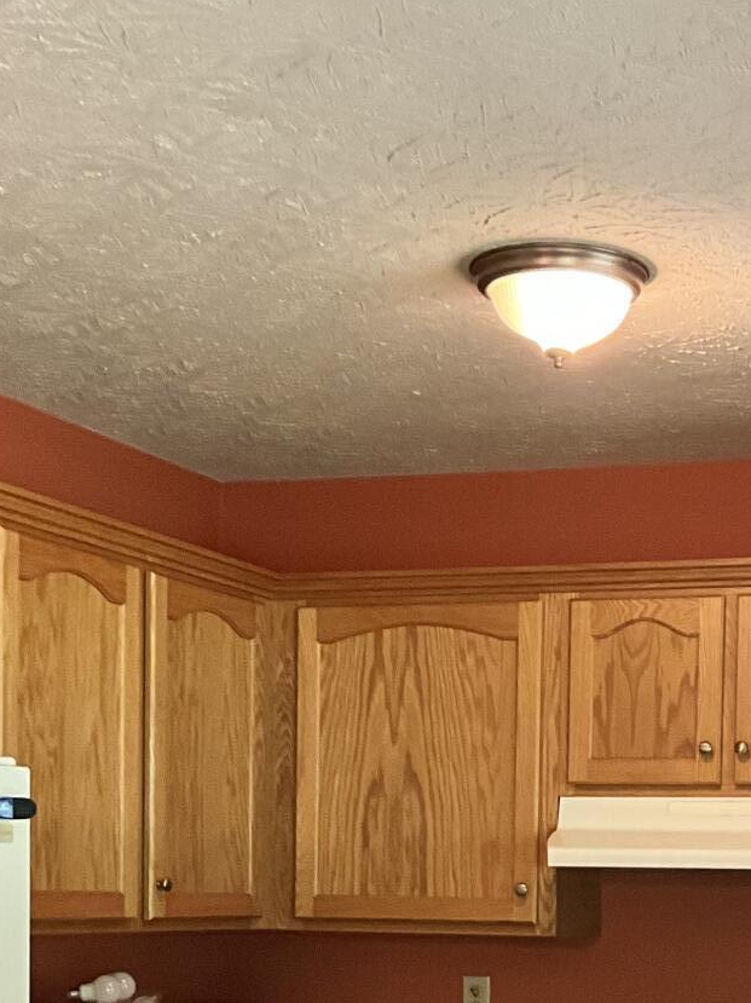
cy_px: 967
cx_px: 622
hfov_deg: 20.7
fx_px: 2026
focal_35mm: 70
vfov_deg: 26.5
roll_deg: -1.8
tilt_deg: -2.6
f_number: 1.8
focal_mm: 3
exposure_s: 1/60
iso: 160
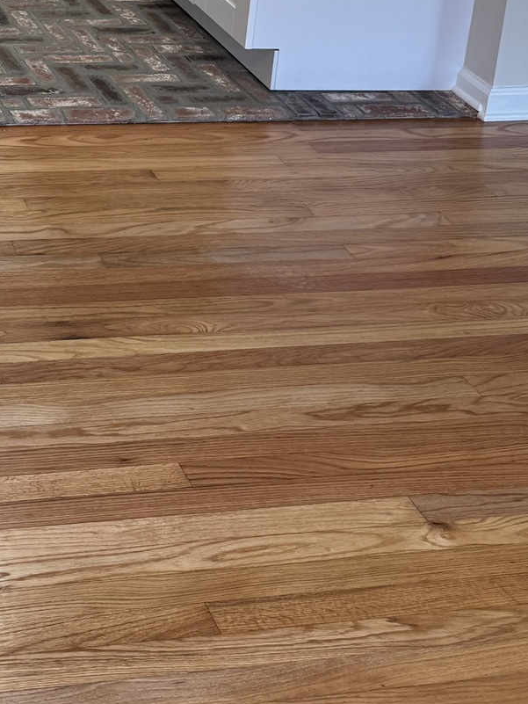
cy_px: -207
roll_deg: -2.8
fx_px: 1403
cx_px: -127
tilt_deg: -12.1
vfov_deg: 24.6
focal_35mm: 69
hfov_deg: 19.9
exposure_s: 1/120
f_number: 1.78
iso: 64
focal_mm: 6.76
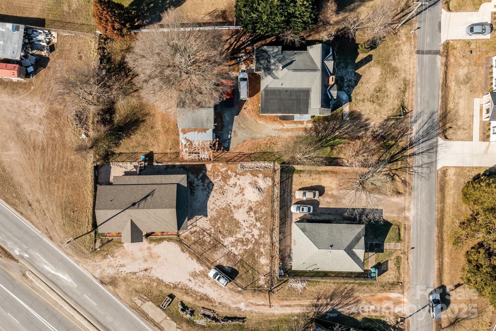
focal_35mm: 28
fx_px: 386
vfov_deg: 46.4
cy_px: 166
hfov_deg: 65.5
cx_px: 248
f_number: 6.3
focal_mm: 10.26
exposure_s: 1/500
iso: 100
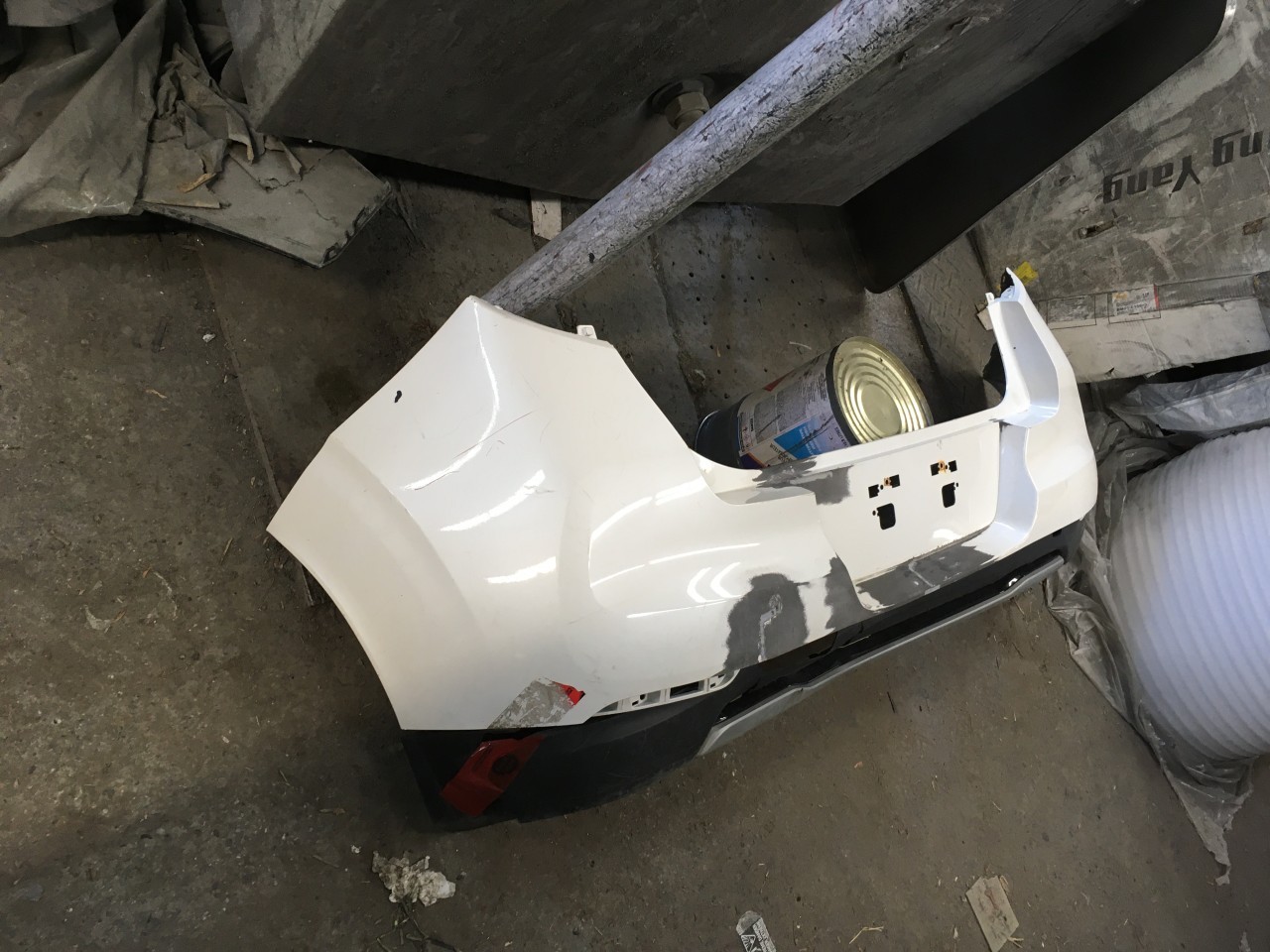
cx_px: 635
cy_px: 476
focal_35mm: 29
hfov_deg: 61.7
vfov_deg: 48.2
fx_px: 1064
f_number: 2.2
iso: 64
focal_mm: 4.15
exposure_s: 1/30
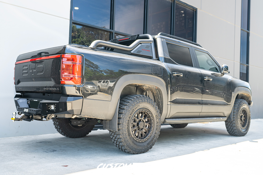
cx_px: 132
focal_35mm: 30
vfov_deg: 43.6
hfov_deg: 61.9
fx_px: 219
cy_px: 88
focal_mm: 30
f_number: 4
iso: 100
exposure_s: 1/60
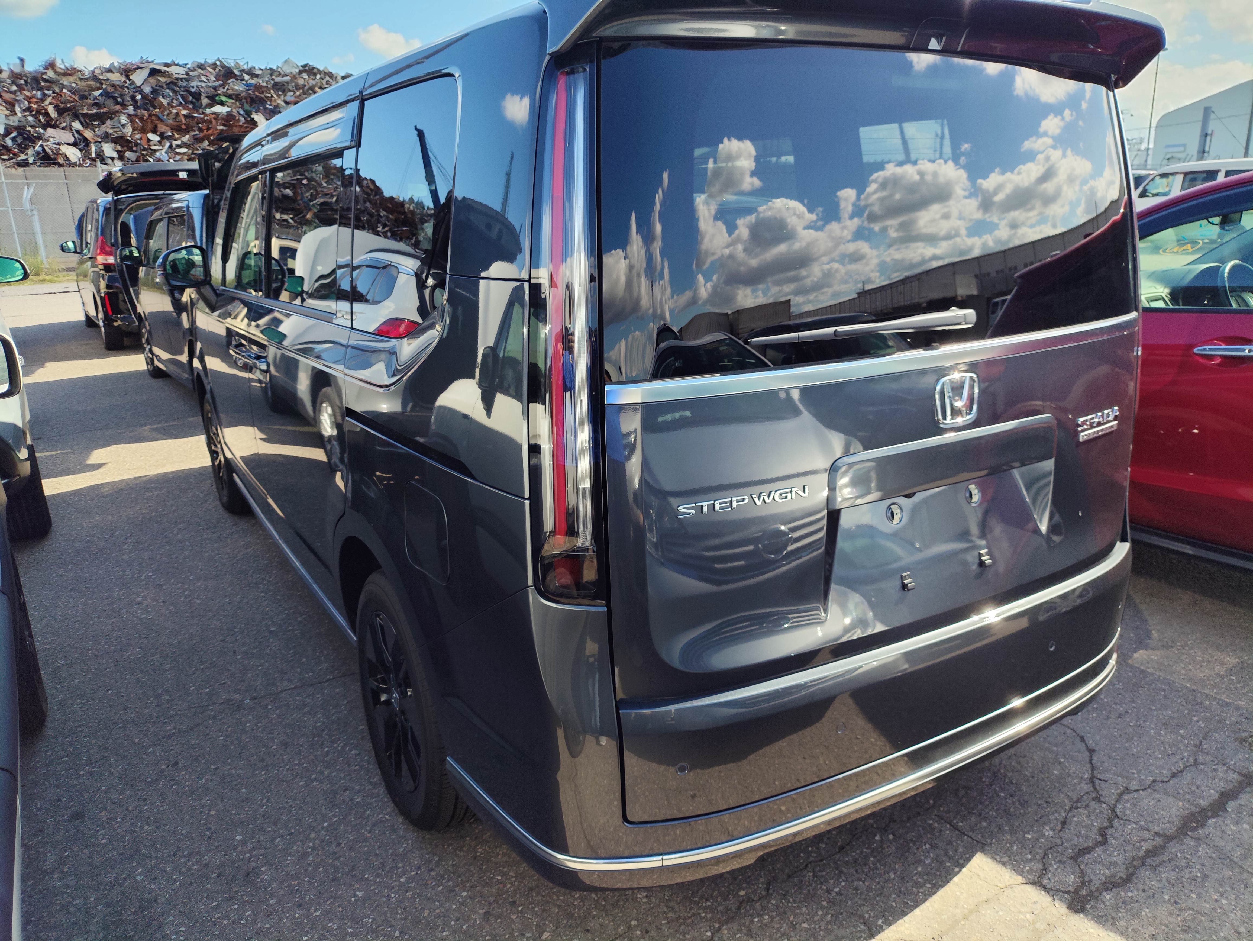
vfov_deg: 54.9
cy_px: 470
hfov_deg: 69.4
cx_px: 626
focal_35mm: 25
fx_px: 905
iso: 50
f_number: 1.79
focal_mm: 4.71
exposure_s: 1/886
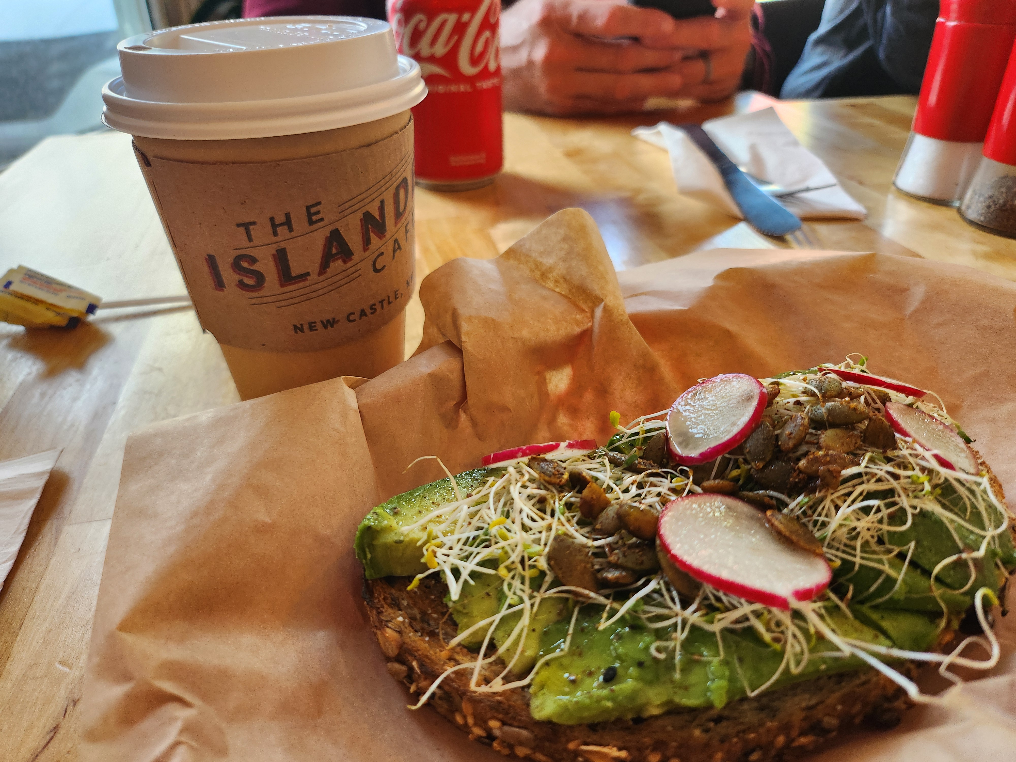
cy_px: 381
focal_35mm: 24
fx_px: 704
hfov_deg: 71.6
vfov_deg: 56.8
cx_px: 508
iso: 250
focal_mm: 5
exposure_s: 1/120
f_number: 1.8
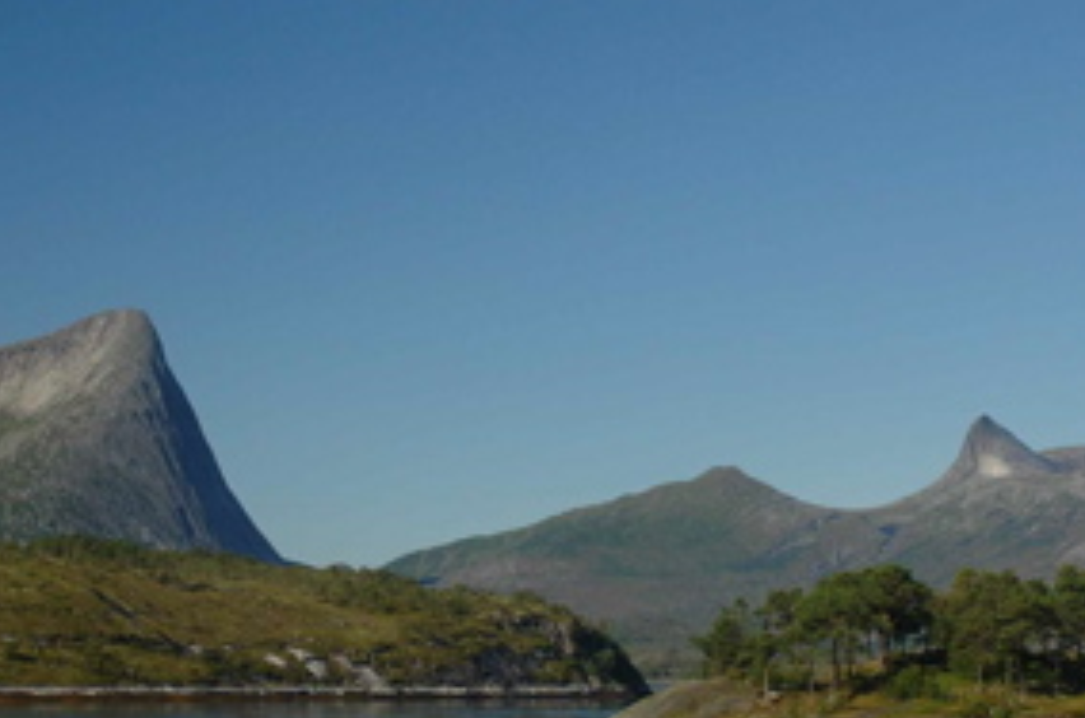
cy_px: 349
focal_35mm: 98
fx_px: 2951
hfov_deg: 20.8
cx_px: 466
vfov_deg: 13.9
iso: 200
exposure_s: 1/200
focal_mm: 29
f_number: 7.1
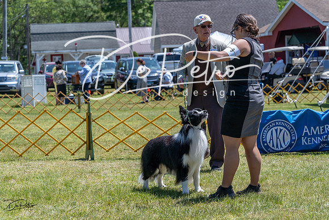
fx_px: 969
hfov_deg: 19.3
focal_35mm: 106
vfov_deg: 12.9
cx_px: 164
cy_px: 110
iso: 800
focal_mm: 106
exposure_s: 1/1600
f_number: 7.1
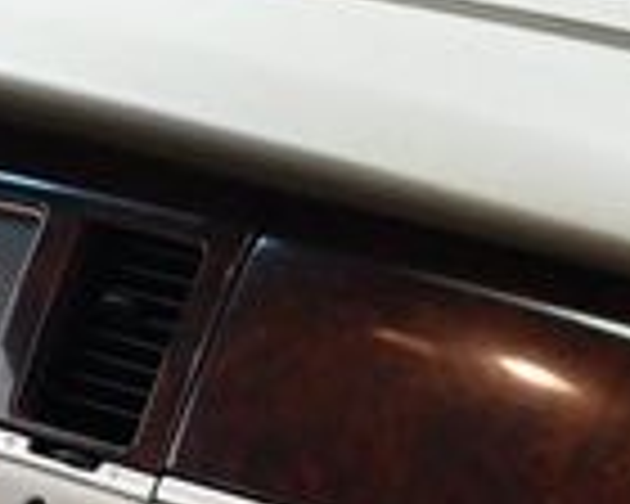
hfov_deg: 12.3
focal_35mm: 155
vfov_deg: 9.6
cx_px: 14
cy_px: 837
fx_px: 2890
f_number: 3.5
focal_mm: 18
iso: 2200
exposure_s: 1/125
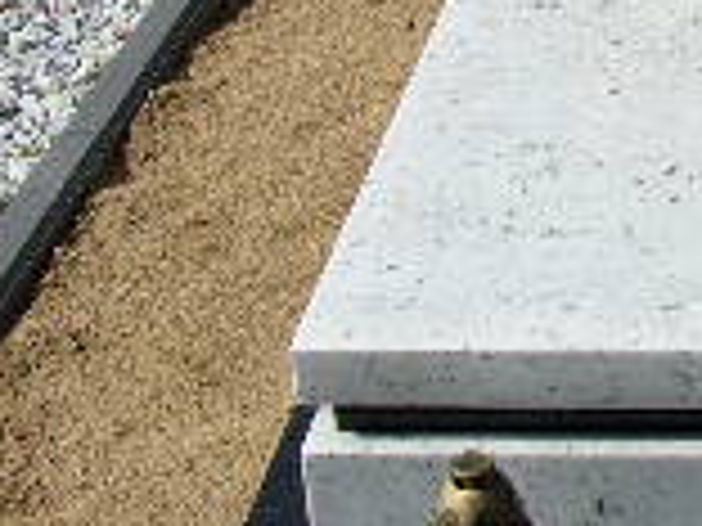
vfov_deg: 13.0
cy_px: -117
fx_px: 2251
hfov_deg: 16.4
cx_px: 999
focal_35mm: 111
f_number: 10.4
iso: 80
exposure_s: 1/160
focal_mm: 4.9
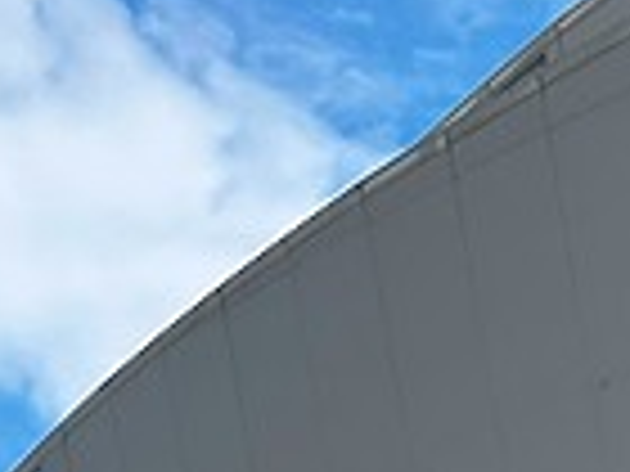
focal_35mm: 123
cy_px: 1070
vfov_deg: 10.6
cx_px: 918
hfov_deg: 15.0
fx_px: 2239
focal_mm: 6.86
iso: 80
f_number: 1.78
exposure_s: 1/3356
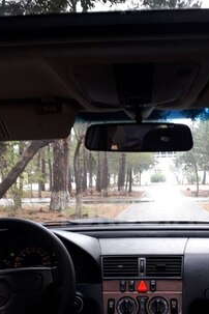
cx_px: 135
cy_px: 215
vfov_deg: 42.1
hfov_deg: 29.1
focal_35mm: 46
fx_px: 401
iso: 125
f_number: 1.9
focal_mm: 3.6
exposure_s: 1/50
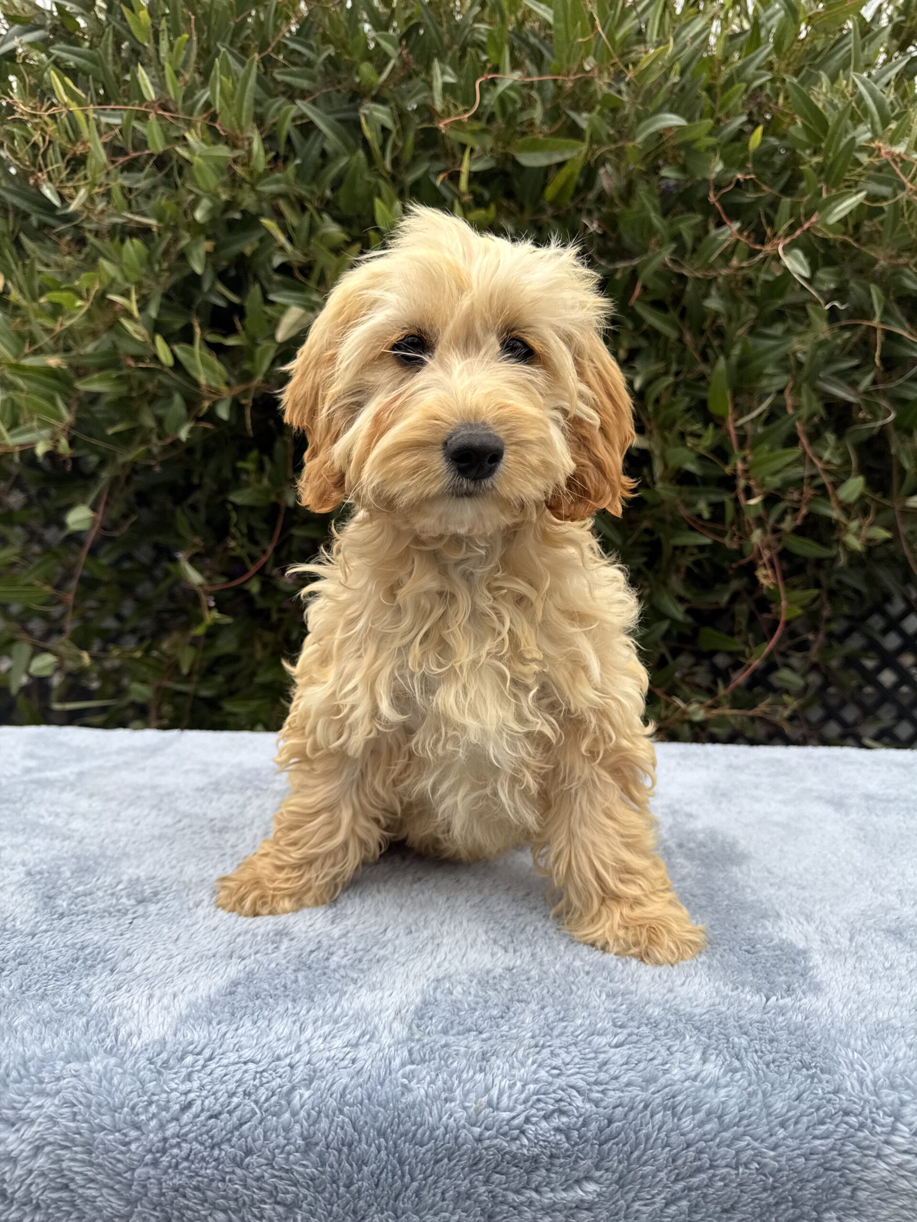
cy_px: 611
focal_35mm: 24
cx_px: 458
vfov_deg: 71.6
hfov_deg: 56.8
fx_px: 848
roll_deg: +0.4
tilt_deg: -2.3
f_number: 1.78
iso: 80
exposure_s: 1/693
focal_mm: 6.76
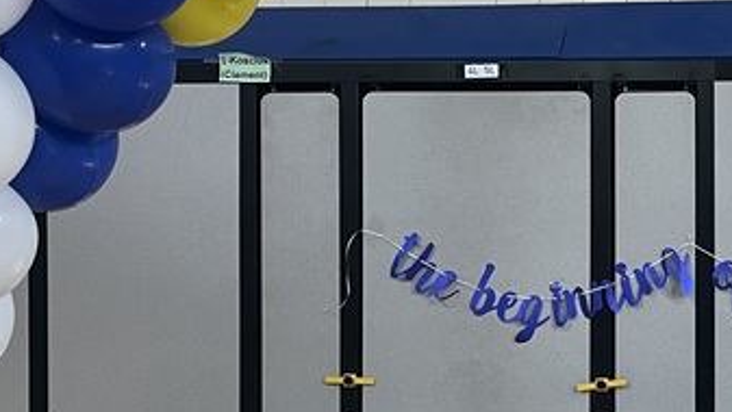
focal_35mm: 86
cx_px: 741
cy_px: 314
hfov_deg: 23.6
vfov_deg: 14.0
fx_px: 1670
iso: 100
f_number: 1.6
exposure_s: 1/60
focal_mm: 5.1
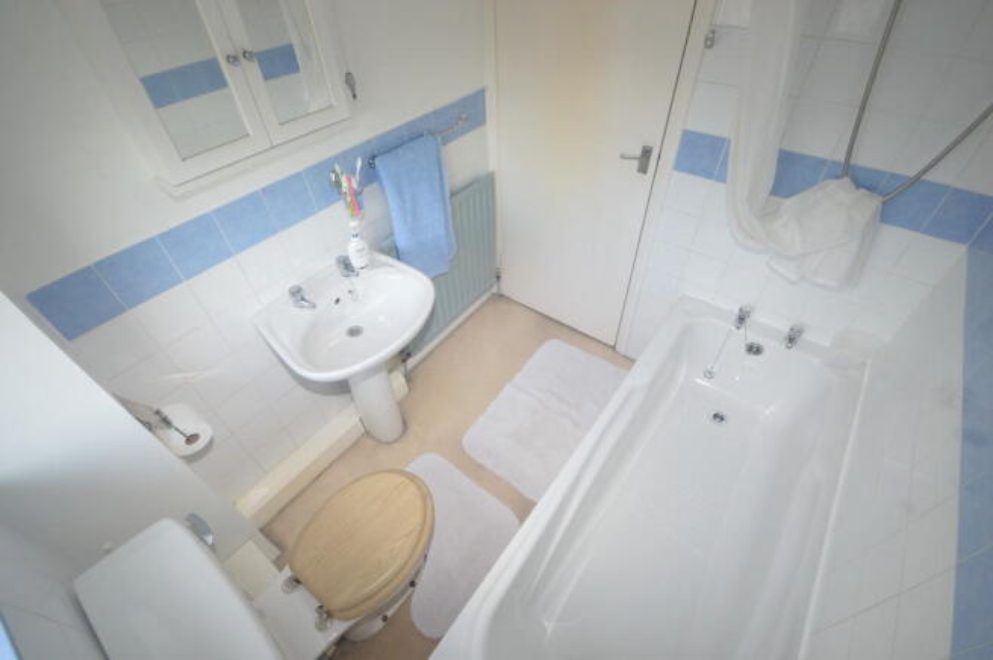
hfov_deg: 100.4
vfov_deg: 77.2
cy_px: 330
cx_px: 496
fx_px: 413
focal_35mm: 15
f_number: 4
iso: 400
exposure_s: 1/80
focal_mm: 10
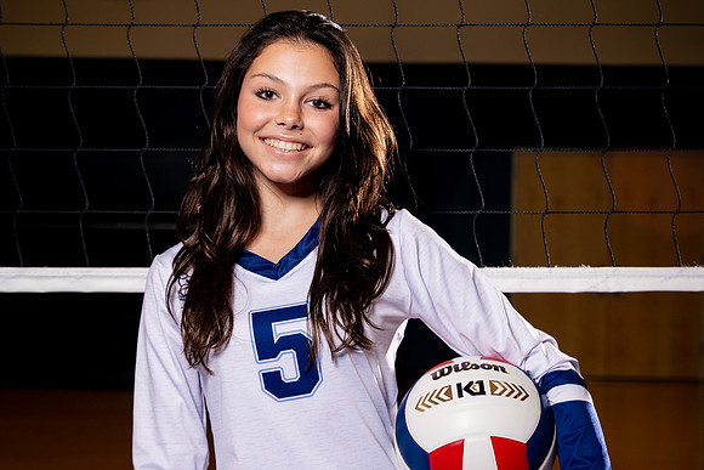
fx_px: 1958
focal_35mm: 100
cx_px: 298
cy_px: 282
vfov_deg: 13.7
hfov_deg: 20.4
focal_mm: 68
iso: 250
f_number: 5.6
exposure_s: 1/125
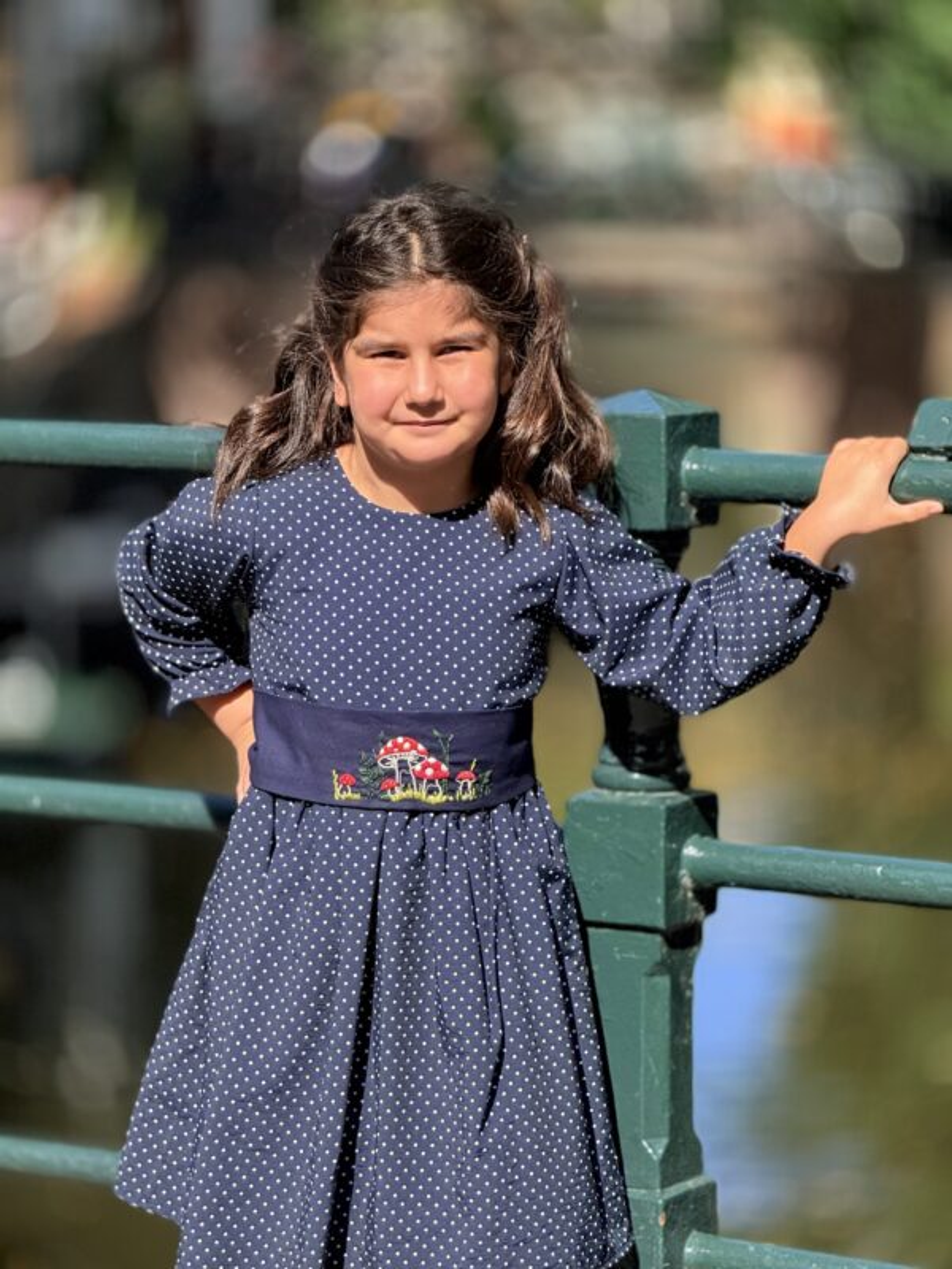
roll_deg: +0.2
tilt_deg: -5.6
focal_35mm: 120
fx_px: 4400
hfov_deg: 12.3
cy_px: 634
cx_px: 476
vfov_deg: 16.4
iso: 64
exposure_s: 1/661
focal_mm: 15.66
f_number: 2.8
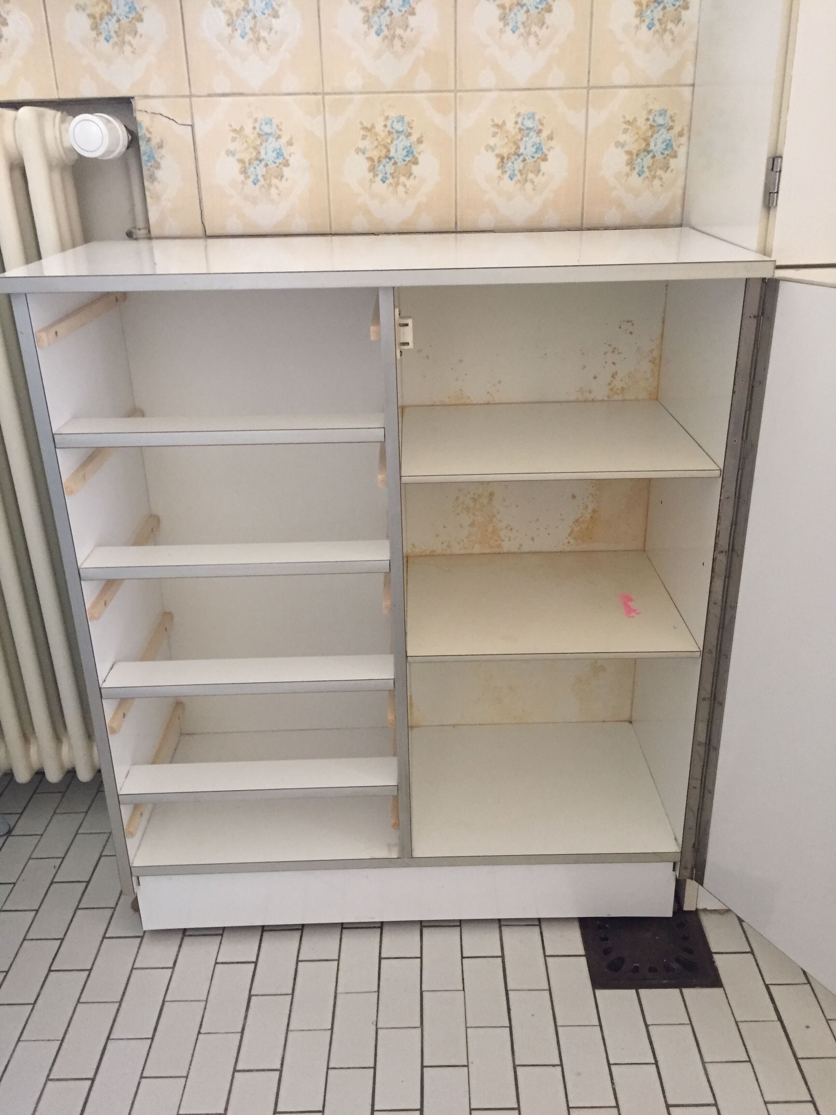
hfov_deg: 48.2
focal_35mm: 29
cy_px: 558
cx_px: 418
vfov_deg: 61.7
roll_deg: +1.9
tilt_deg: -24.2
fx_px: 934
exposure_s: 1/33
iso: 250
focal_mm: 4.15
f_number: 2.2
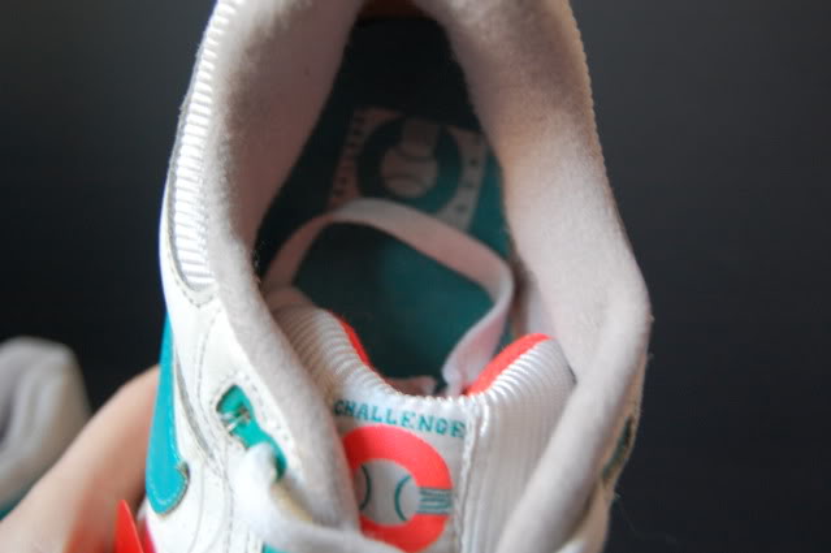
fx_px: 900
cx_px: 416
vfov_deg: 34.2
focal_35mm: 39
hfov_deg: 49.6
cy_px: 276
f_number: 4.2
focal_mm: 26
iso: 800
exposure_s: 1/13
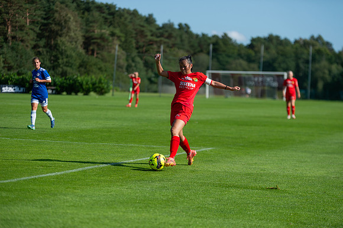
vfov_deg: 11.2
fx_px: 1162
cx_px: 172
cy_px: 114
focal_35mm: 122
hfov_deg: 16.8
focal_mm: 122
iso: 110
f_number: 3.2
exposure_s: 1/3200
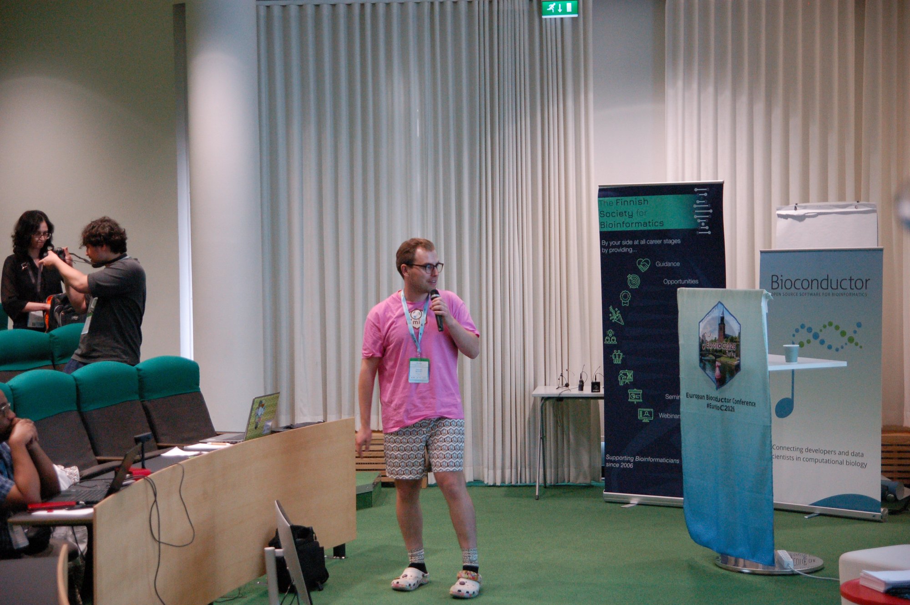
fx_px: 1212
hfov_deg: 41.1
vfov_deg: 28.0
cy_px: 302
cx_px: 455
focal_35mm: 48
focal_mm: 32
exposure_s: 1/125
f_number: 3.5
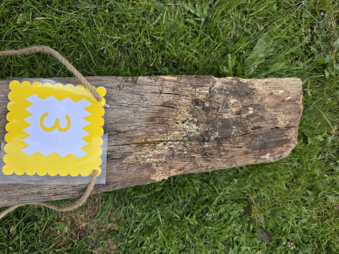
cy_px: 127
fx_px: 225
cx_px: 170
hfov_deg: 73.9
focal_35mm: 23
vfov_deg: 58.9
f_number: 1.7
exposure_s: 1/359
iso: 40
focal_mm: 6.3
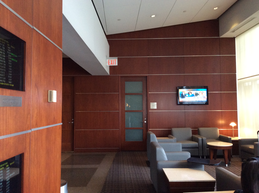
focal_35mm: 32
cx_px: 130
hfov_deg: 56.9
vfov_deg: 44.1
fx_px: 239
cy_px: 96
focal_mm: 3.3
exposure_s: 1/24
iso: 160
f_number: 2.4
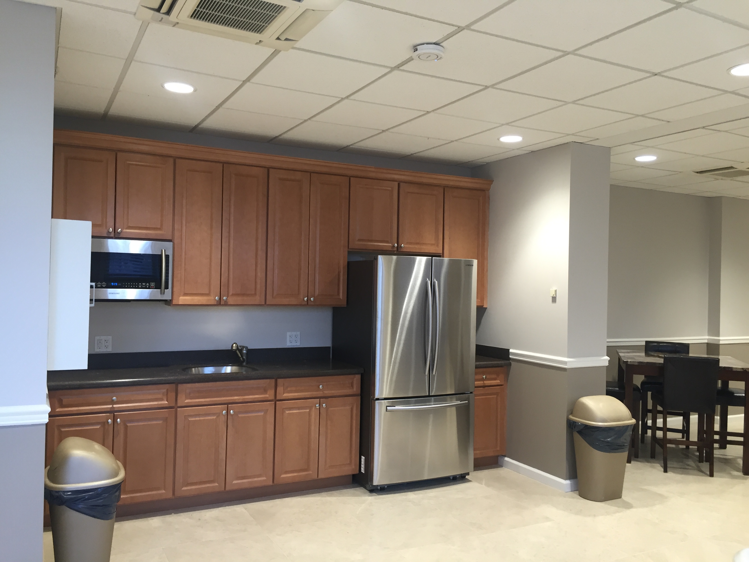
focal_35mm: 29
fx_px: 627
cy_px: 281
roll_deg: -2.1
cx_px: 374
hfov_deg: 61.7
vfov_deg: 48.2
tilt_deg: -0.4
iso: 64
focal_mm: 4.15
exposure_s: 1/30
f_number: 2.2
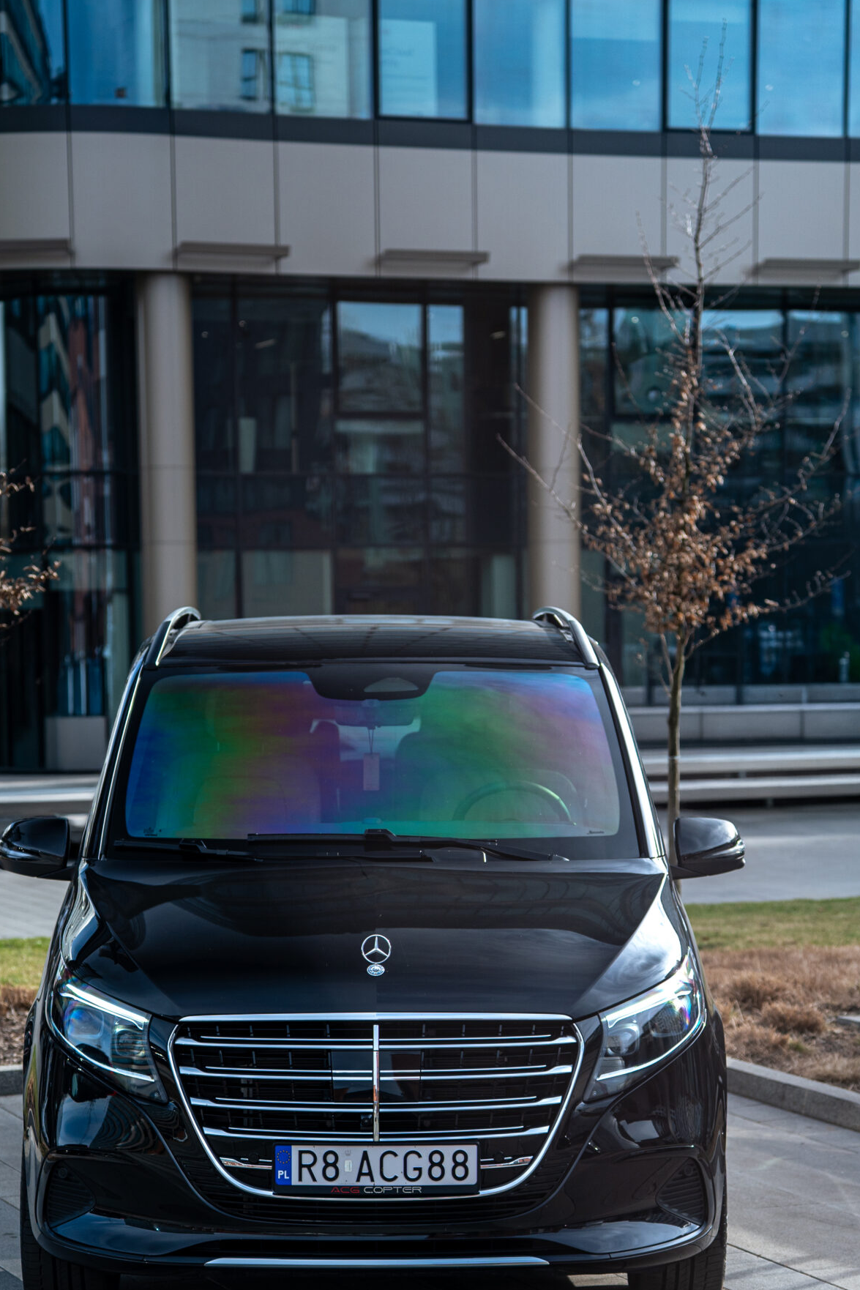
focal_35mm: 93
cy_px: 803
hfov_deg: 14.7
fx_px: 3332
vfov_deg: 21.9
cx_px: 376
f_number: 2.8
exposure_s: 1/500
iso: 100
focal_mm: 64
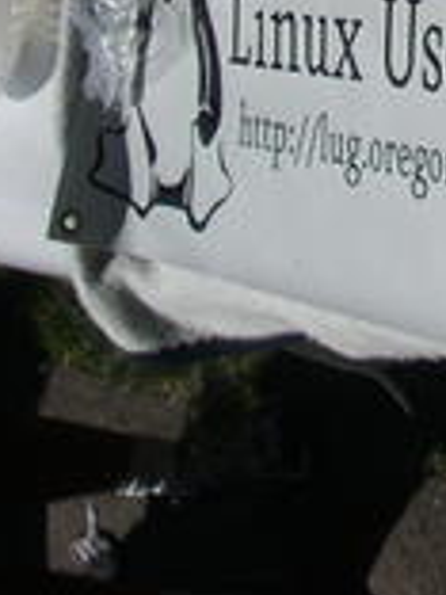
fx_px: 2680
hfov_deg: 8.8
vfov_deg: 12.1
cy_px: -259
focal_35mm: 156
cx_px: 1014
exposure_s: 1/600
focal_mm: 6
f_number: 6.6
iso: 50
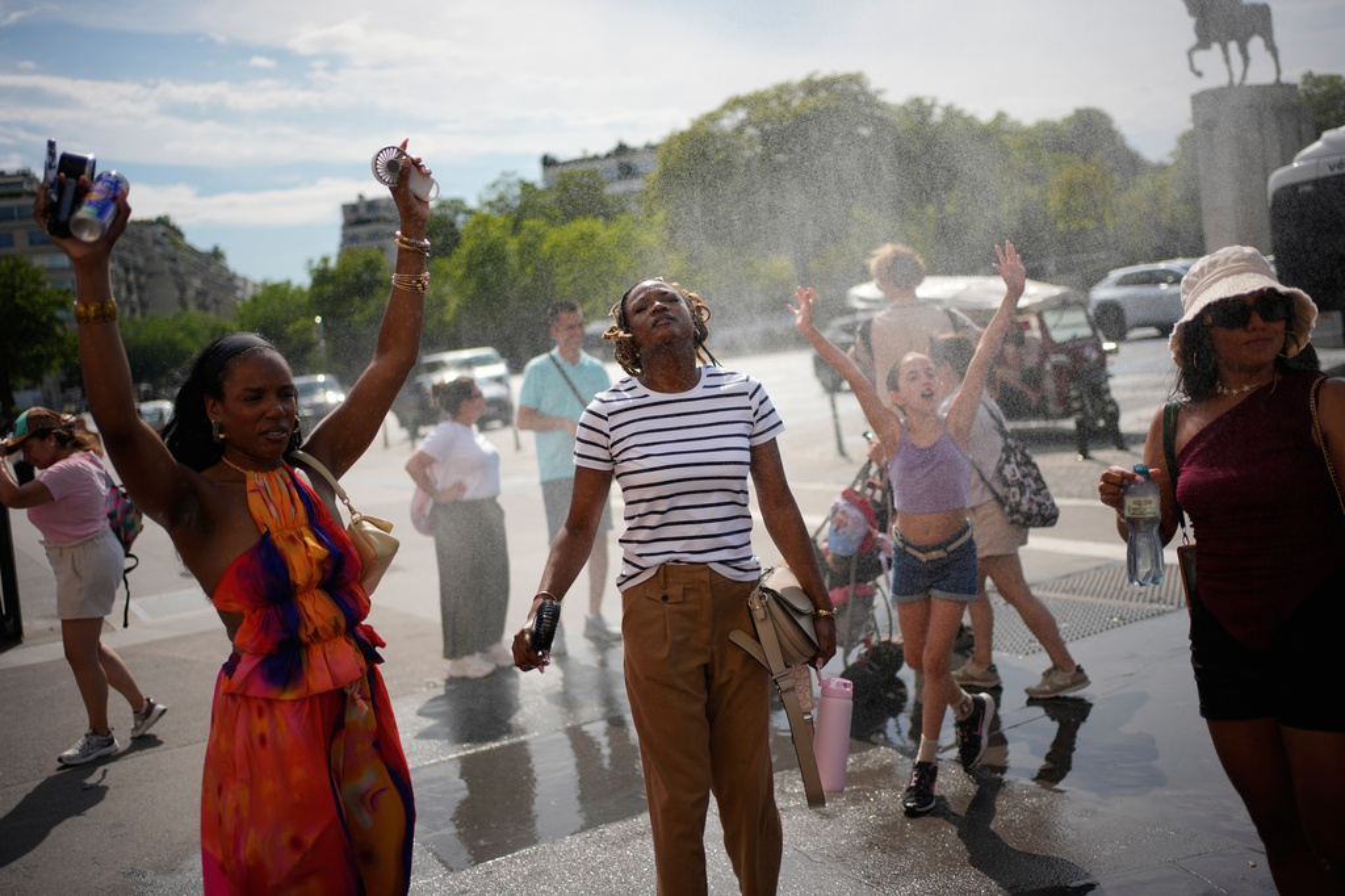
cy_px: 448
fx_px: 1307
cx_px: 672
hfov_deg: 54.4
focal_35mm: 35
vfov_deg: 37.8
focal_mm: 35
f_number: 1.8
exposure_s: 1/12800
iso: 250
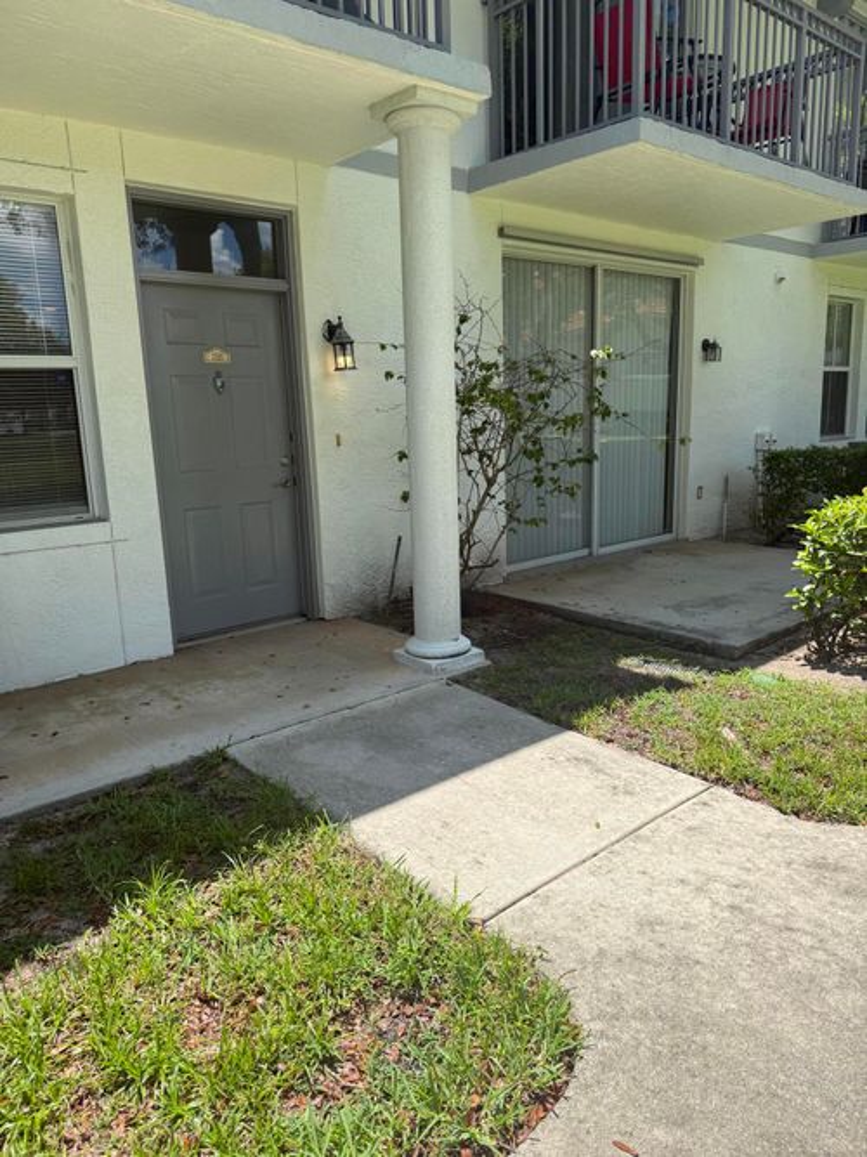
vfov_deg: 71.6
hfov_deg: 56.8
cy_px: 578
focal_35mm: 24
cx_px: 434
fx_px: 802
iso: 80
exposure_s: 1/2525
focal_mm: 6.76
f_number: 1.78
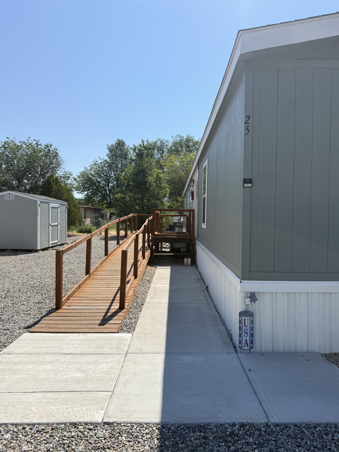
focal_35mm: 24
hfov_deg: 56.8
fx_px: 313
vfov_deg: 71.6
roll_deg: -1.2
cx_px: 170
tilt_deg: -1.3
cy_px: 226
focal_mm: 6.76
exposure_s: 1/3759
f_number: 1.78
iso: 100
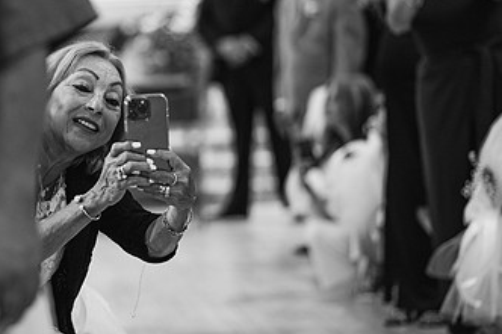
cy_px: 94
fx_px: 2132
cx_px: 94
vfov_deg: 9.0
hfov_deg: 13.4
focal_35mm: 153
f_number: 1.8
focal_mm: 85
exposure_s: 1/160
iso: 400
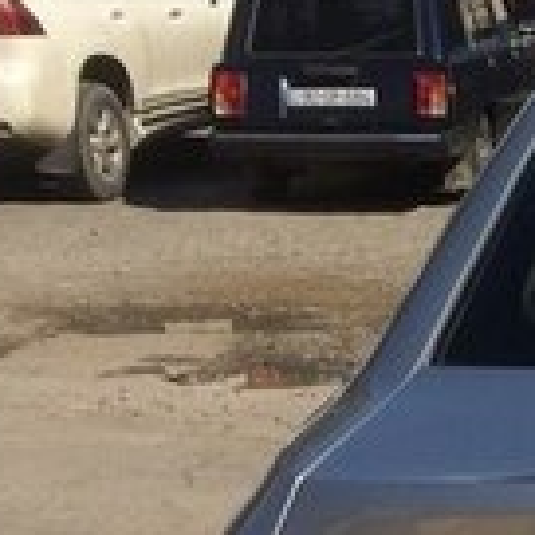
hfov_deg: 12.9
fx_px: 2168
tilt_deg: -20.5
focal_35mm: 124
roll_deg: +1.5
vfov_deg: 13.5
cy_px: 698
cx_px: 924
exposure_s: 1/2933
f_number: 2.2
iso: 32
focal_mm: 4.15
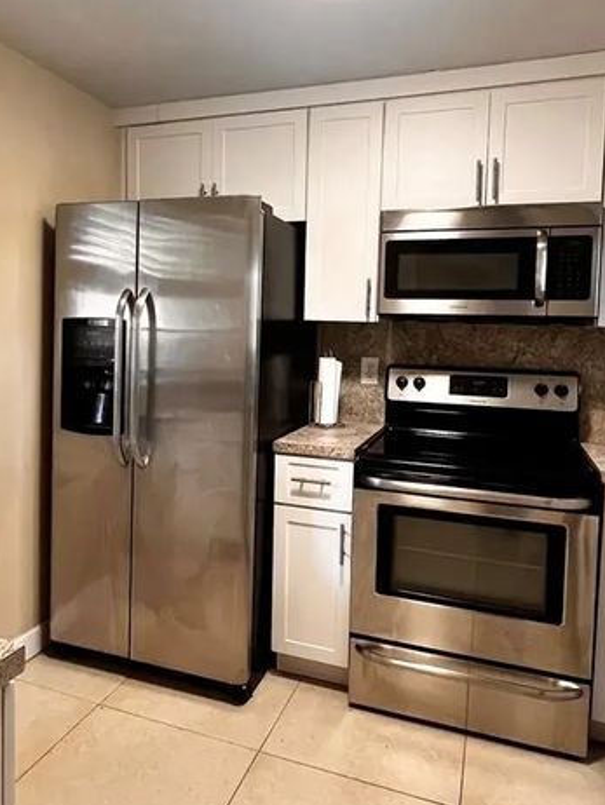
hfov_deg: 56.7
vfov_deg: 71.4
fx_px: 559
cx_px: 272
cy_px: 362
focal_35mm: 24
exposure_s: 1/60
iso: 200
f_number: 1.8
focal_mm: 1.57
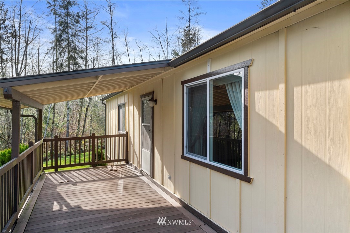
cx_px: 175
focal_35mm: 24
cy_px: 116
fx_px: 233
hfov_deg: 73.8
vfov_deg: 53.1
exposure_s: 1/250
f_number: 8
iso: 320
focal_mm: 24
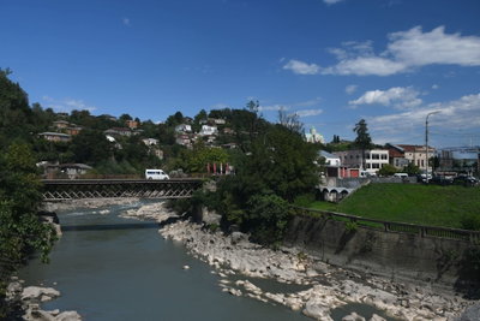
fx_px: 413
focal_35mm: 31
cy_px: 160
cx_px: 240
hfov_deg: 60.3
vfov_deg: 42.4
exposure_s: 1/160
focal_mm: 21
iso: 100
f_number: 8
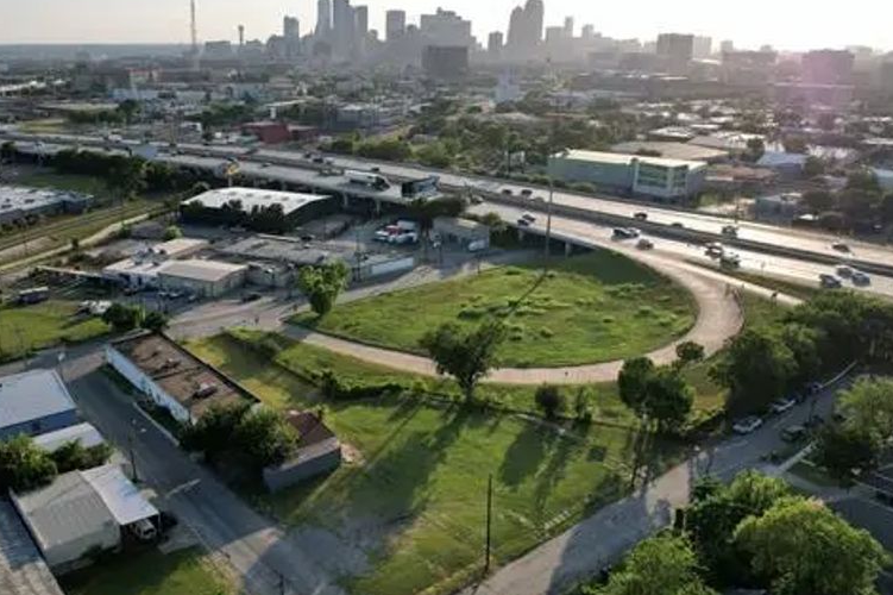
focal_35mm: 30
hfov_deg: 61.1
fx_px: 744
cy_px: 275
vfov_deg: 43.5
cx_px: 337
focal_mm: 8.38
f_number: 2.8
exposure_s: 1/2000
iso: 110
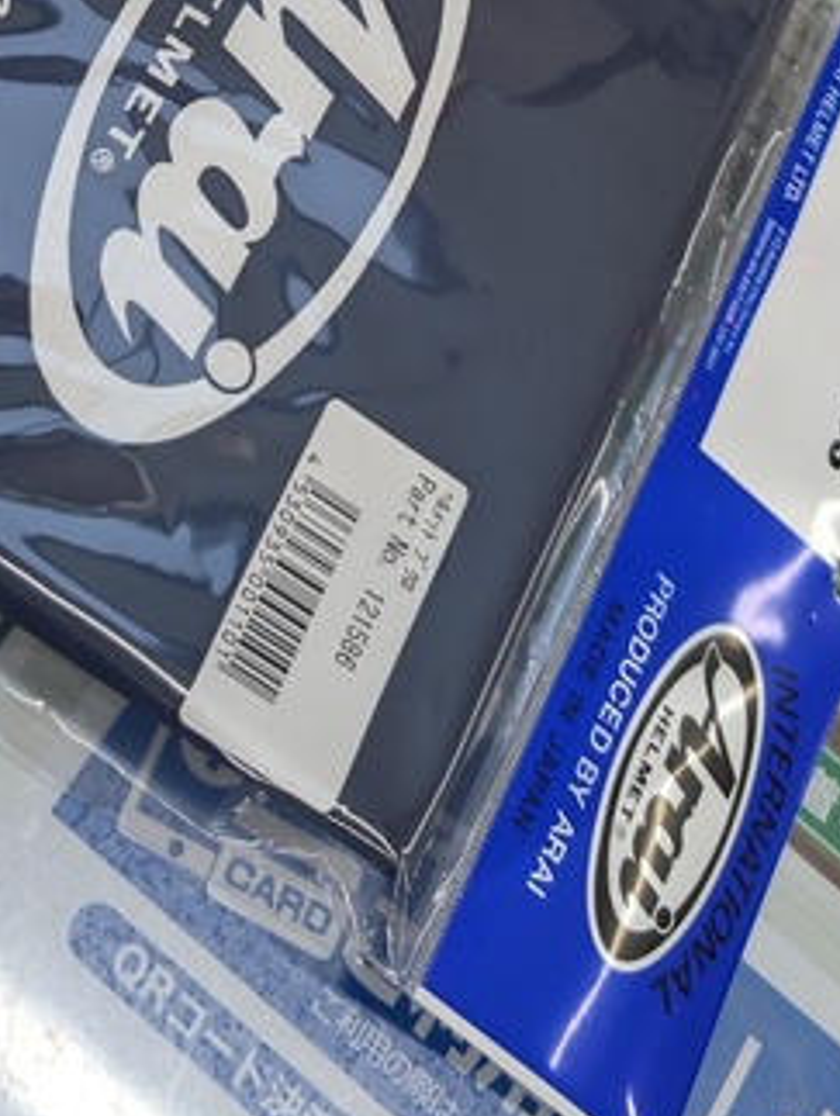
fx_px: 2486
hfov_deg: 19.1
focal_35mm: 77
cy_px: -314
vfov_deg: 22.7
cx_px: 294
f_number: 1.68
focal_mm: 6.9
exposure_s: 1/187
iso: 152
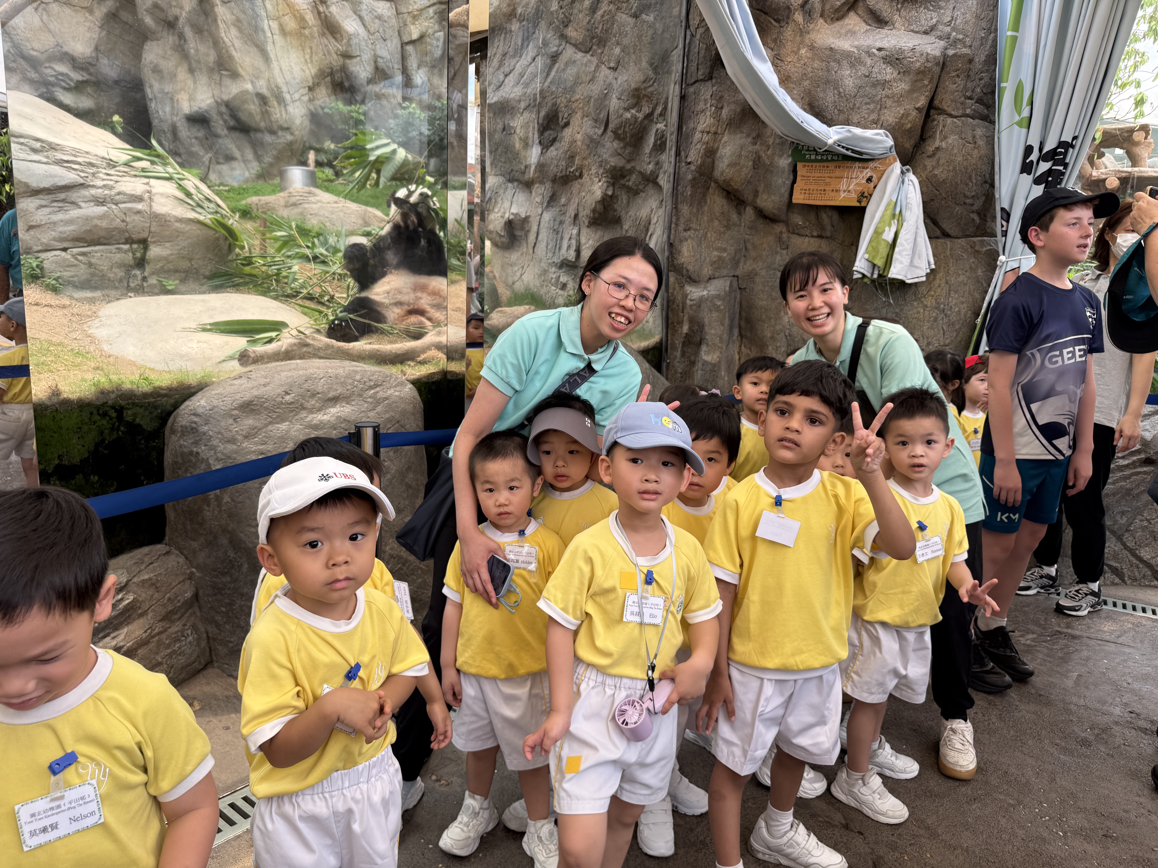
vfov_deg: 56.8
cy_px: 434
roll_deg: -1.6
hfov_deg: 71.6
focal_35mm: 24
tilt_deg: -8.3
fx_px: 803
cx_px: 579
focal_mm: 6.76
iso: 64
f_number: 1.78
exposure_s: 1/220
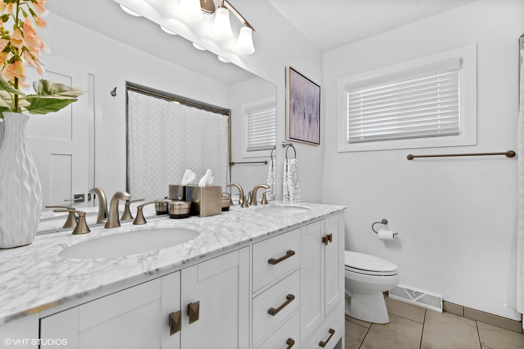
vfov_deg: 77.3
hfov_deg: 100.4
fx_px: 218
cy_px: 174
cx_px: 262
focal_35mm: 15
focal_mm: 10
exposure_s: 1/5
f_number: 8
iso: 200
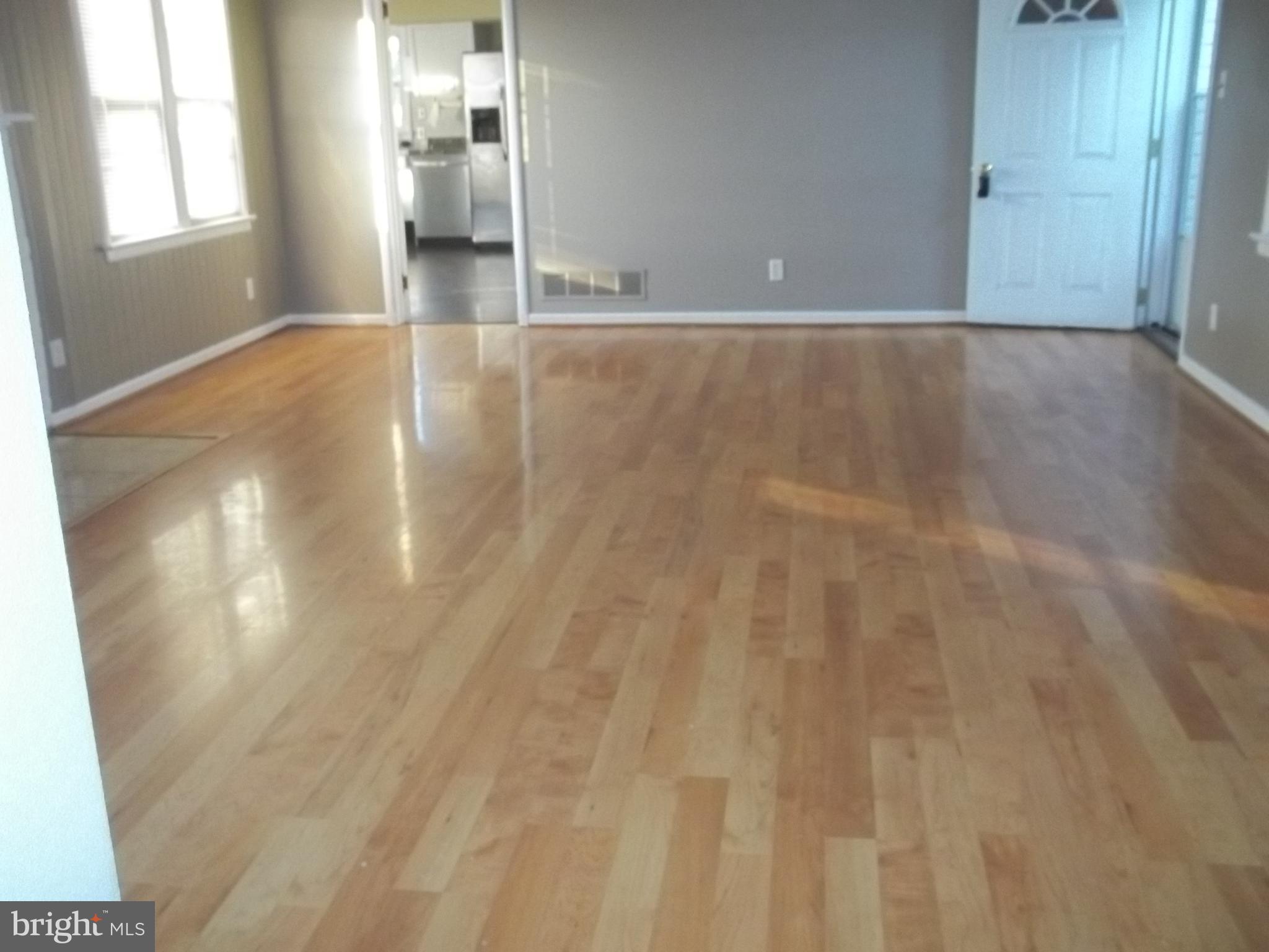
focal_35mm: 33
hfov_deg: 55.4
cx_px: 634
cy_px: 476
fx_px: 1210
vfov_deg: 42.9
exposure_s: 1/50
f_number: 3.3
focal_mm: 5.9
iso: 320
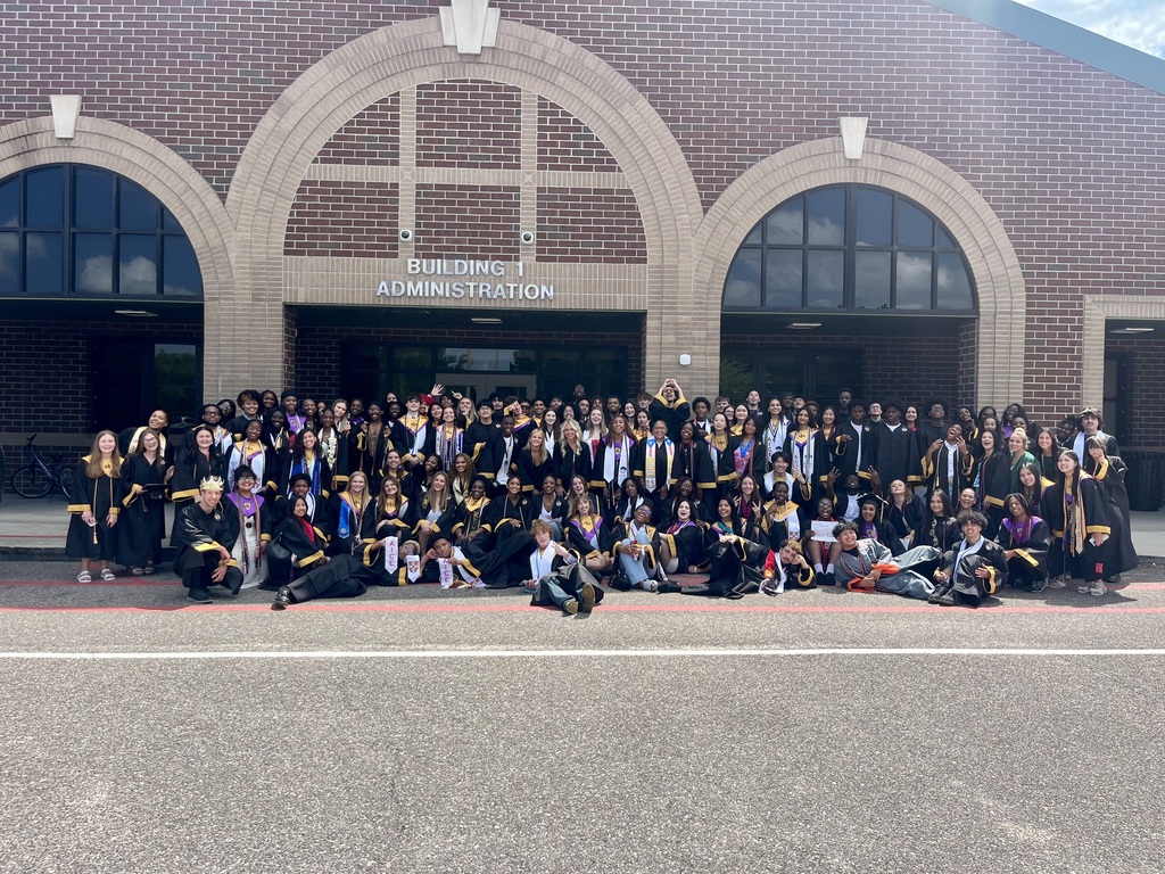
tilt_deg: +1.9
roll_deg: -0.5
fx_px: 875
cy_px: 437
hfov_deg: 67.3
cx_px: 582
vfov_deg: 53.1
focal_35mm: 26
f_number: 1.6
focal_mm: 5.1
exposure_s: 1/2062
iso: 50
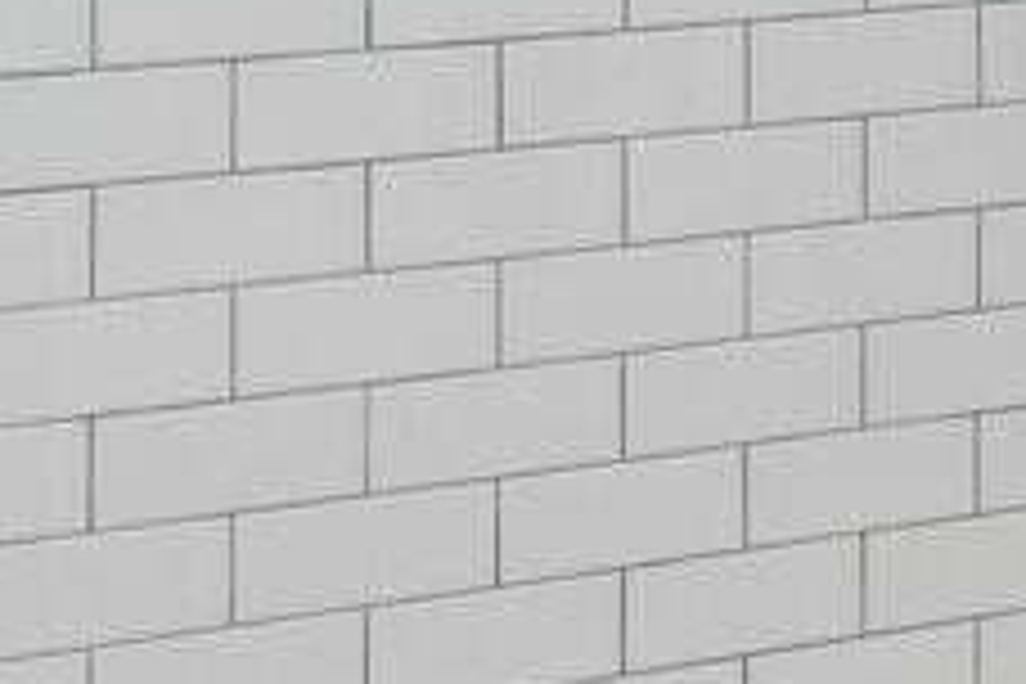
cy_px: -495
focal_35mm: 106
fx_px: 3021
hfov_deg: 14.3
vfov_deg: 12.0
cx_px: 2340
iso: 100
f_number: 8
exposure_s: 1/4
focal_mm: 14
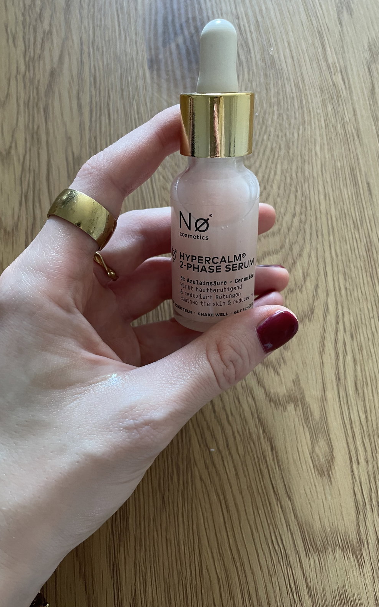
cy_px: 301
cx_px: 169
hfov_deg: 44.5
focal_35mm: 28
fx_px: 463
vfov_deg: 66.5
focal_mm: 4.2
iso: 250
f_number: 1.6
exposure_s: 1/60
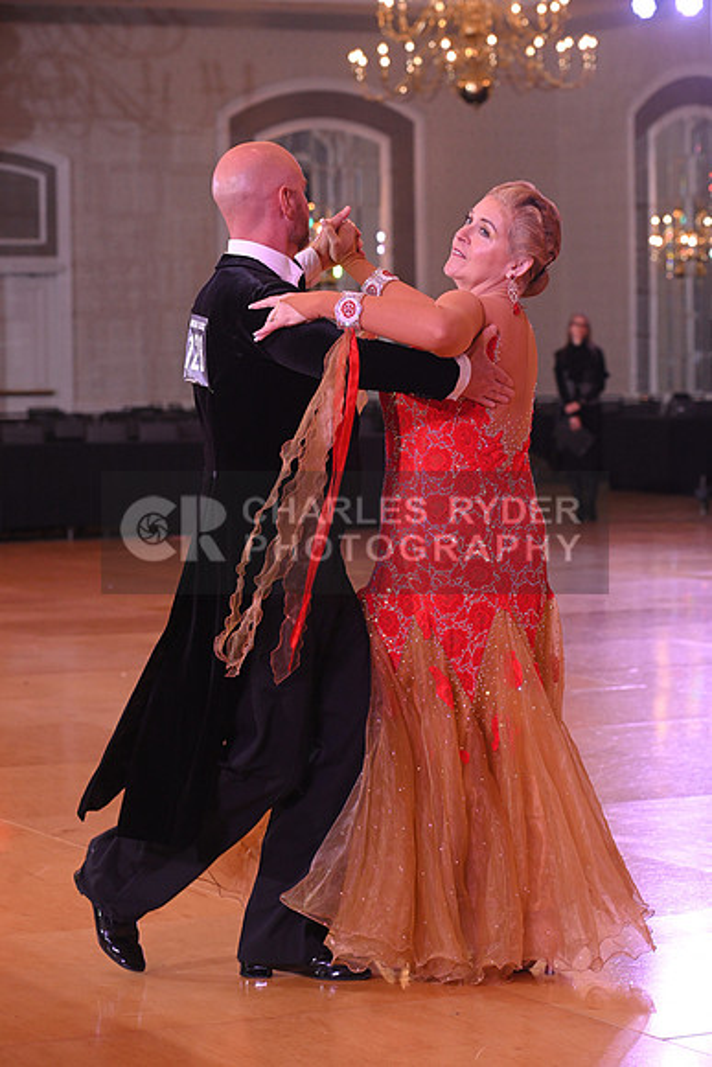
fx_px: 3261
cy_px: 534
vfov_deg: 18.6
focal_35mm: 110
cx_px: 356
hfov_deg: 12.5
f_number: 6.3
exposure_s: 1/200
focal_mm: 110
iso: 2500
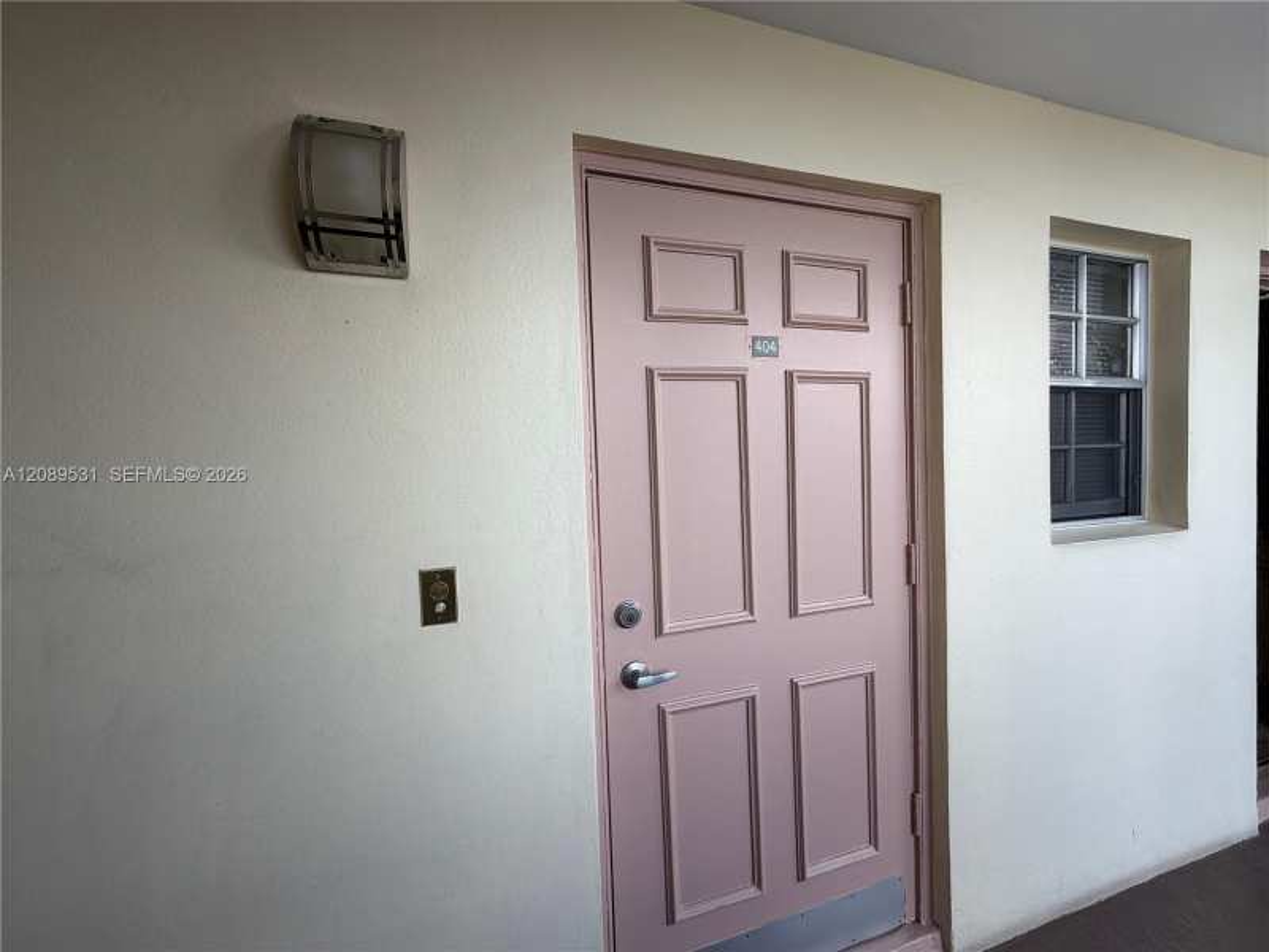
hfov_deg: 102.1
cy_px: 476
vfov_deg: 85.7
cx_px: 634
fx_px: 513
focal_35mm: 14
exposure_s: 1/241
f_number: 2.2
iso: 40
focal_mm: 2.22
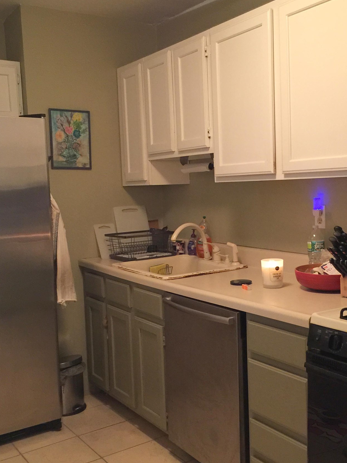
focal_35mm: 40
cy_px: 248
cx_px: 205
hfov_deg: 35.9
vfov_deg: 46.8
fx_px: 534
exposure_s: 1/15
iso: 125
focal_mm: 4.15
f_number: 2.2
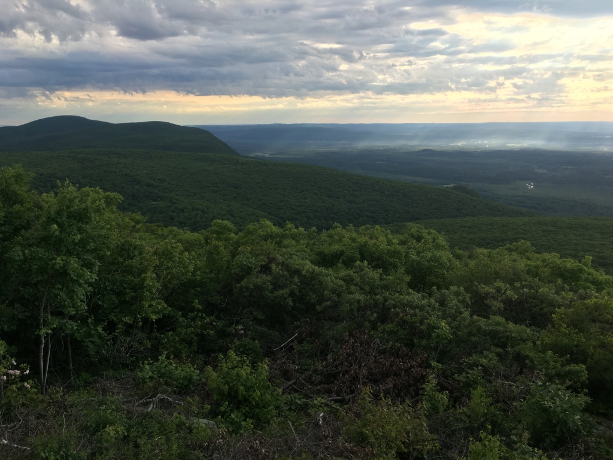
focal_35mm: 29
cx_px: 306
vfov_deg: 48.2
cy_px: 230
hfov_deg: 61.7
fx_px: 514
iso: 25
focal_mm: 4.15
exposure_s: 1/541
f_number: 2.2
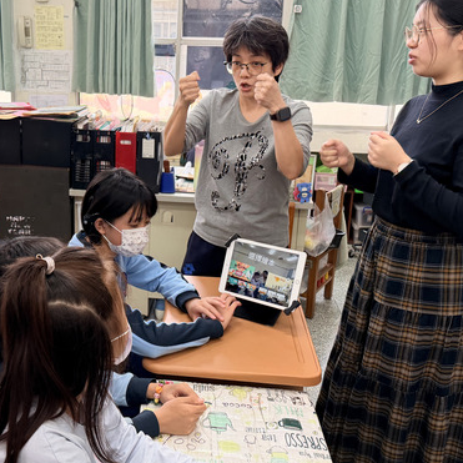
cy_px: 210
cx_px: 151
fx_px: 605
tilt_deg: -15.2
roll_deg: -2.0
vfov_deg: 41.8
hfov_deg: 41.3
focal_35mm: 40
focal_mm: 6.76
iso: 250
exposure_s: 1/120
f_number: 1.78
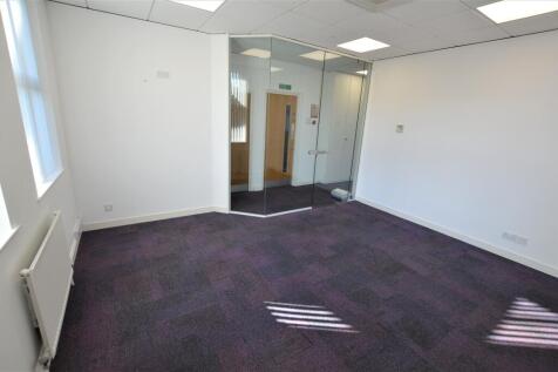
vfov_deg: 77.3
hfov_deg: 100.4
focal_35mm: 15
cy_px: 186
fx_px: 232
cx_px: 279
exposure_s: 1/125
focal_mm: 10
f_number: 5.6
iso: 360
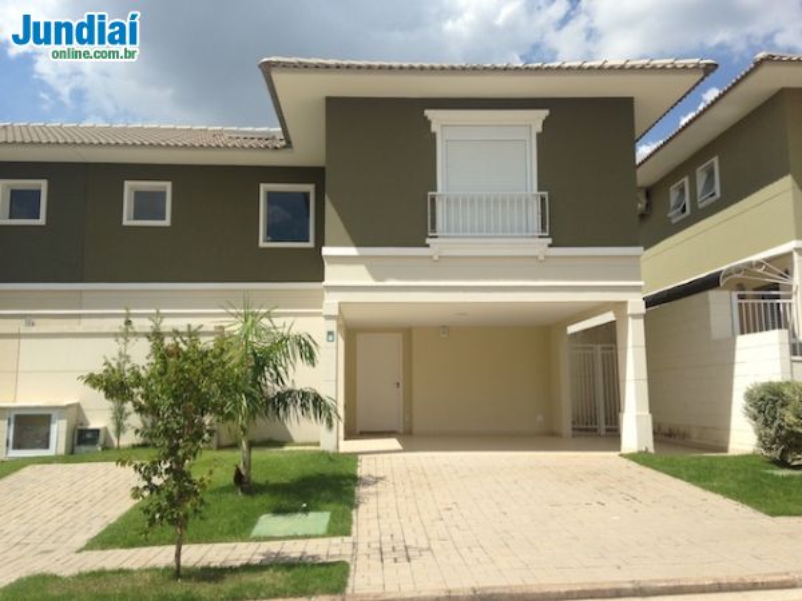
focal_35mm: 33
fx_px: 765
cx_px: 401
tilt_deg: +9.1
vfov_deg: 42.9
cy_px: 300
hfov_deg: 55.4
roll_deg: +0.3
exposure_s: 1/2088
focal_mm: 4.12
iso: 50
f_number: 2.4
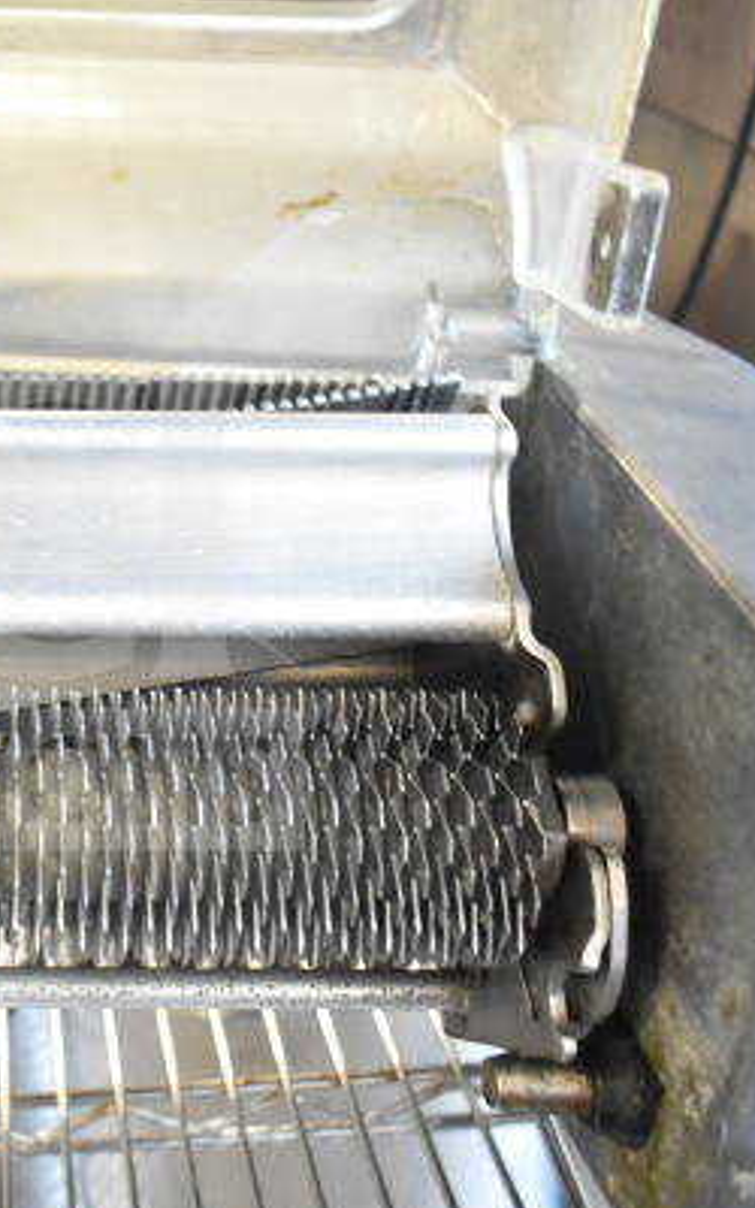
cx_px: -36
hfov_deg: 28.3
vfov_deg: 47.2
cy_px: 612
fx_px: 1383
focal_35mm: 42
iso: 2200
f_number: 3.5
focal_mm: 18
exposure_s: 1/30
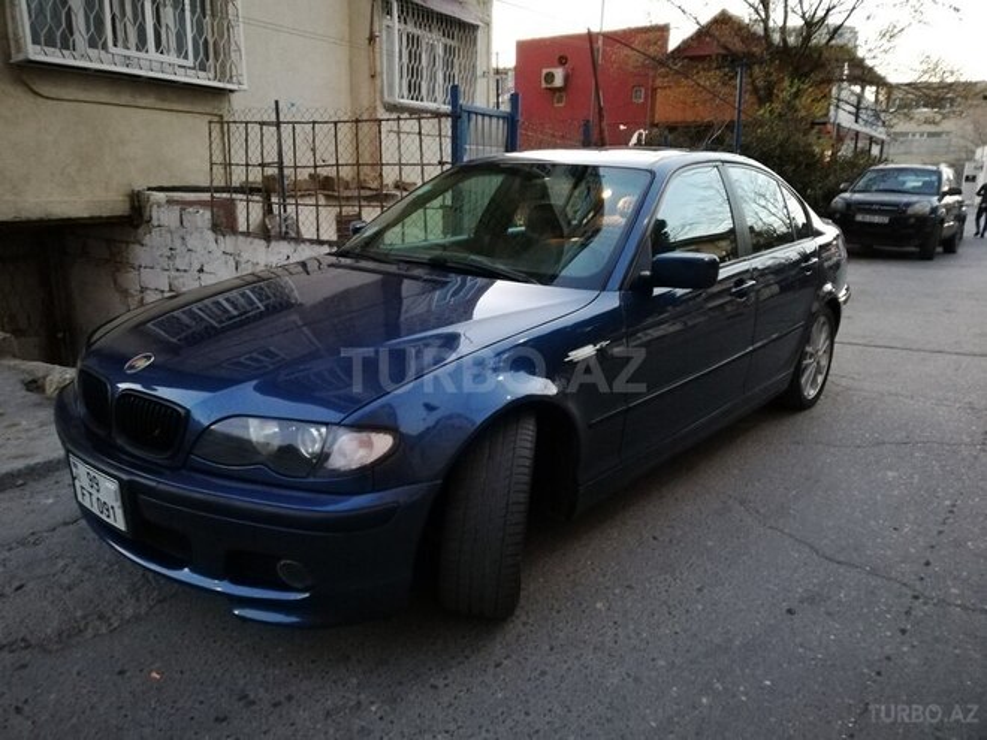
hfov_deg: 65.3
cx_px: 494
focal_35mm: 27
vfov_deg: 51.4
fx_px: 770
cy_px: 370
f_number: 2.2
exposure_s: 1/16.7
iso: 1000
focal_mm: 3.81
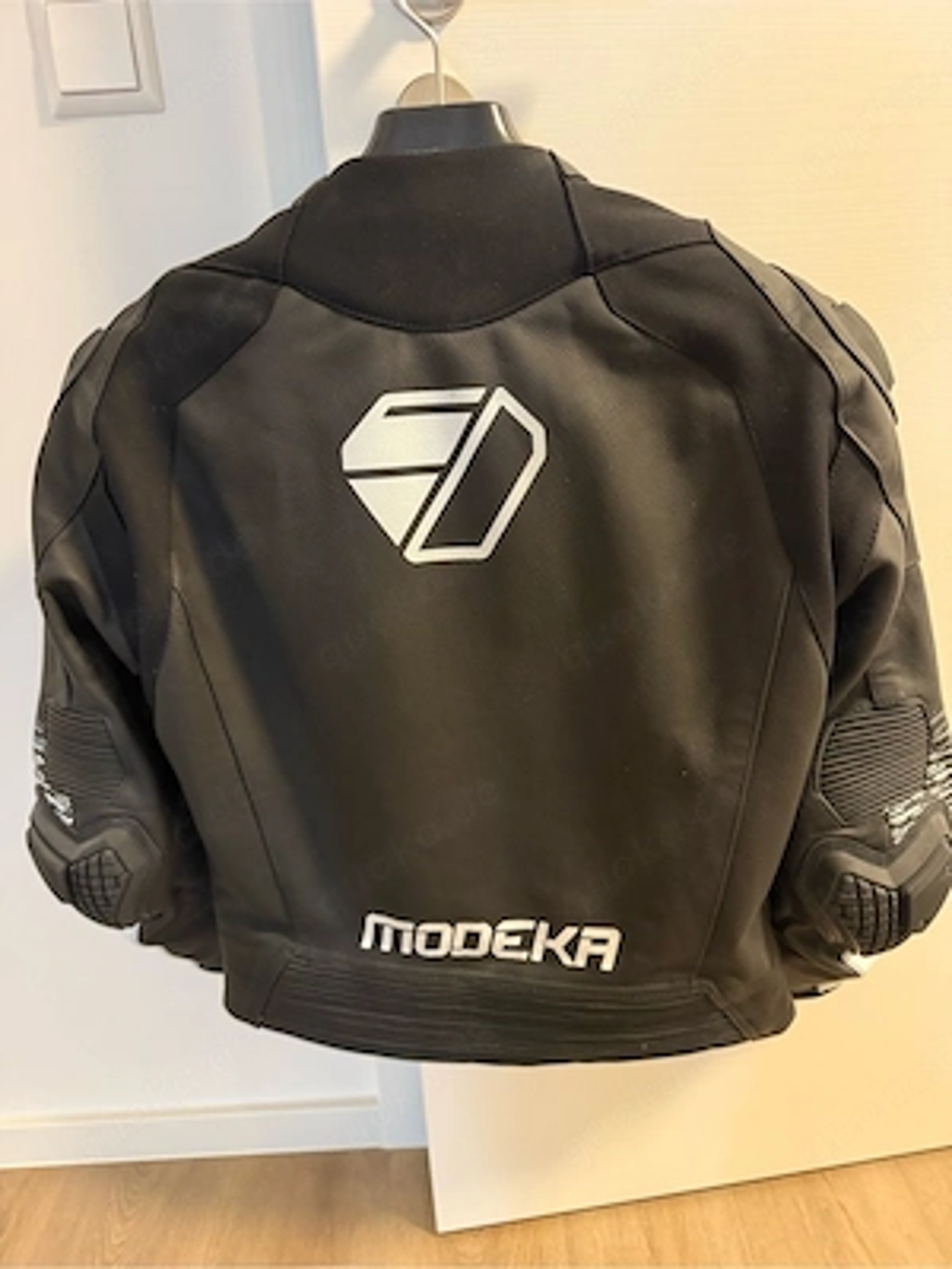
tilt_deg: -21.5
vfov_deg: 71.6
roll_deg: +2.7
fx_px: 880
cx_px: 476
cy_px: 634
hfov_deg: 56.8
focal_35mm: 24
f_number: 1.78
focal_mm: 6.76
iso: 800
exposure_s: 1/33
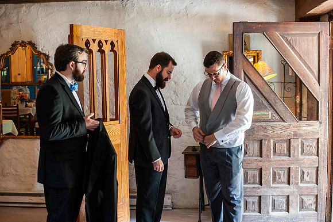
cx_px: 166
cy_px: 111
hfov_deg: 39.6
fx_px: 462
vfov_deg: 27.0
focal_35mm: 50
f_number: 2.8
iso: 1000
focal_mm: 50
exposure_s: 1/50
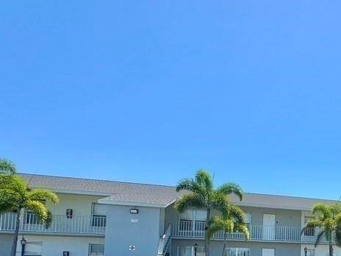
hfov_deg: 46.8
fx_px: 306
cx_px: 354
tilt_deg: +3.3
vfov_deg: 40.9
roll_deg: -1.2
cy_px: 243
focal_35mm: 31
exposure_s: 1/1709
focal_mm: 2.22
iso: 40
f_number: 2.2
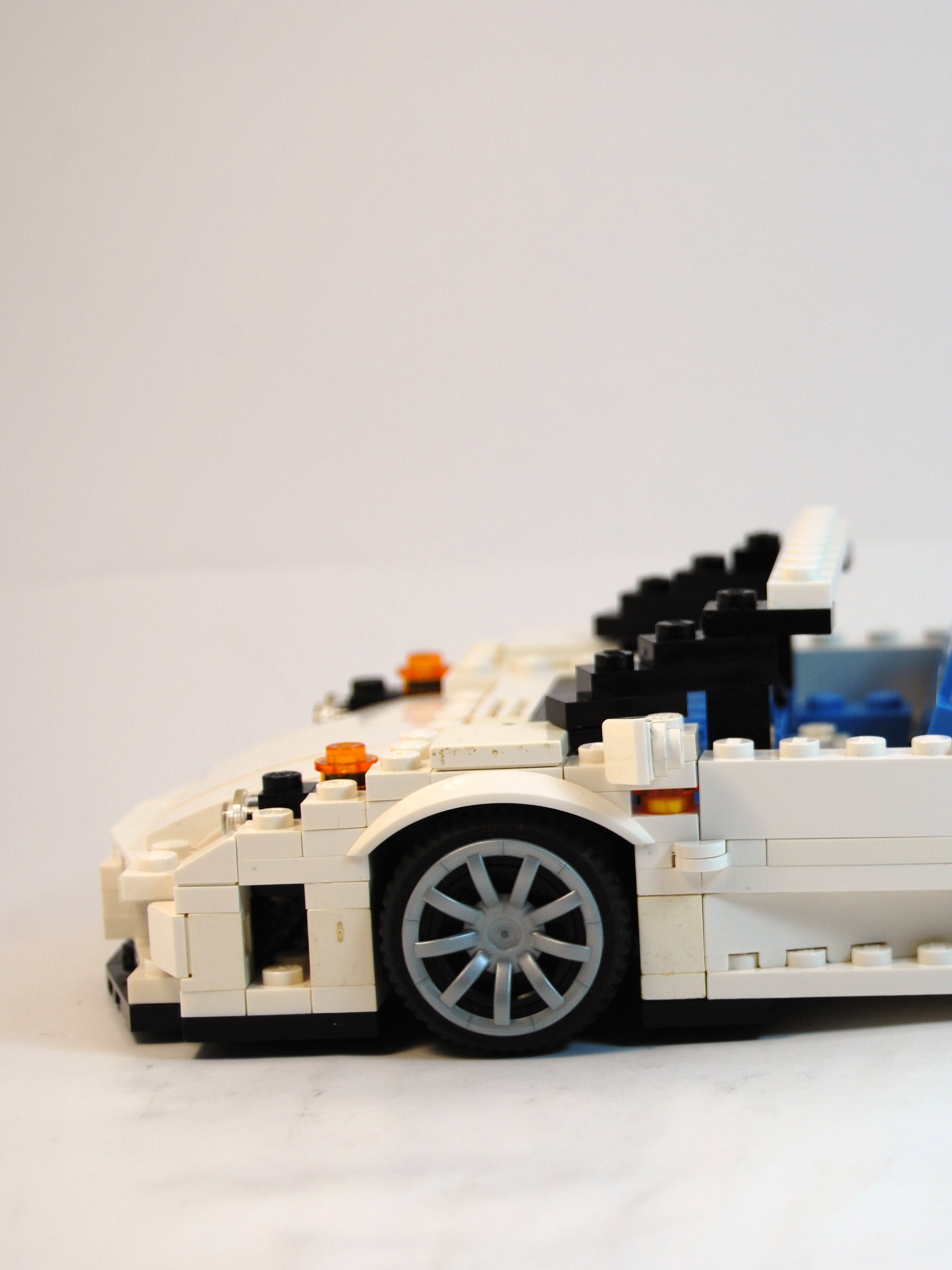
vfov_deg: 16.5
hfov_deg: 12.2
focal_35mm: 120
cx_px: 927
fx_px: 4391
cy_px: 630
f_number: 5.6
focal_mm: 55
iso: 100
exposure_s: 1/125
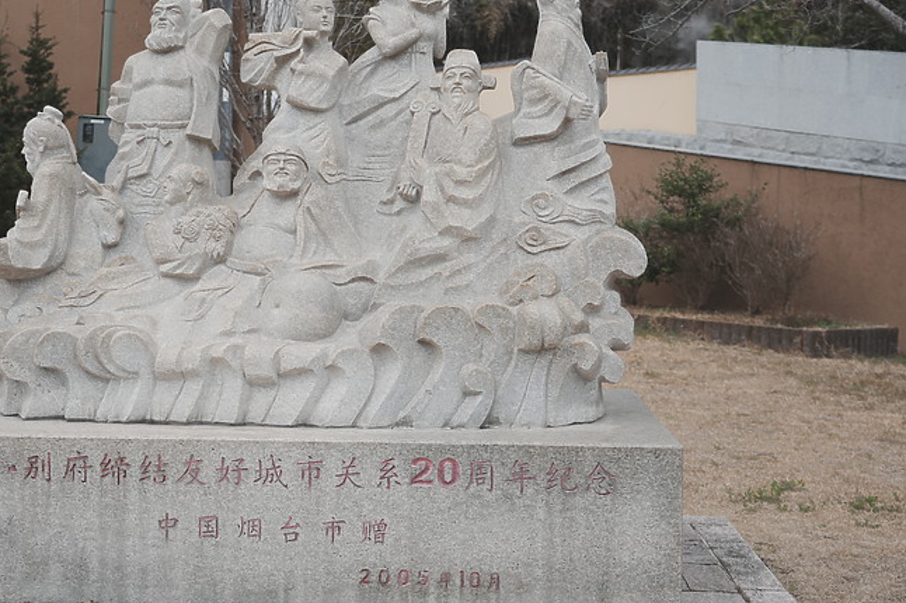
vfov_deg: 23.3
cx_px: 362
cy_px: 262
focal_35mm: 58
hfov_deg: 34.4
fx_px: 1459
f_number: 4
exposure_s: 1/400
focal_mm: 48
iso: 100
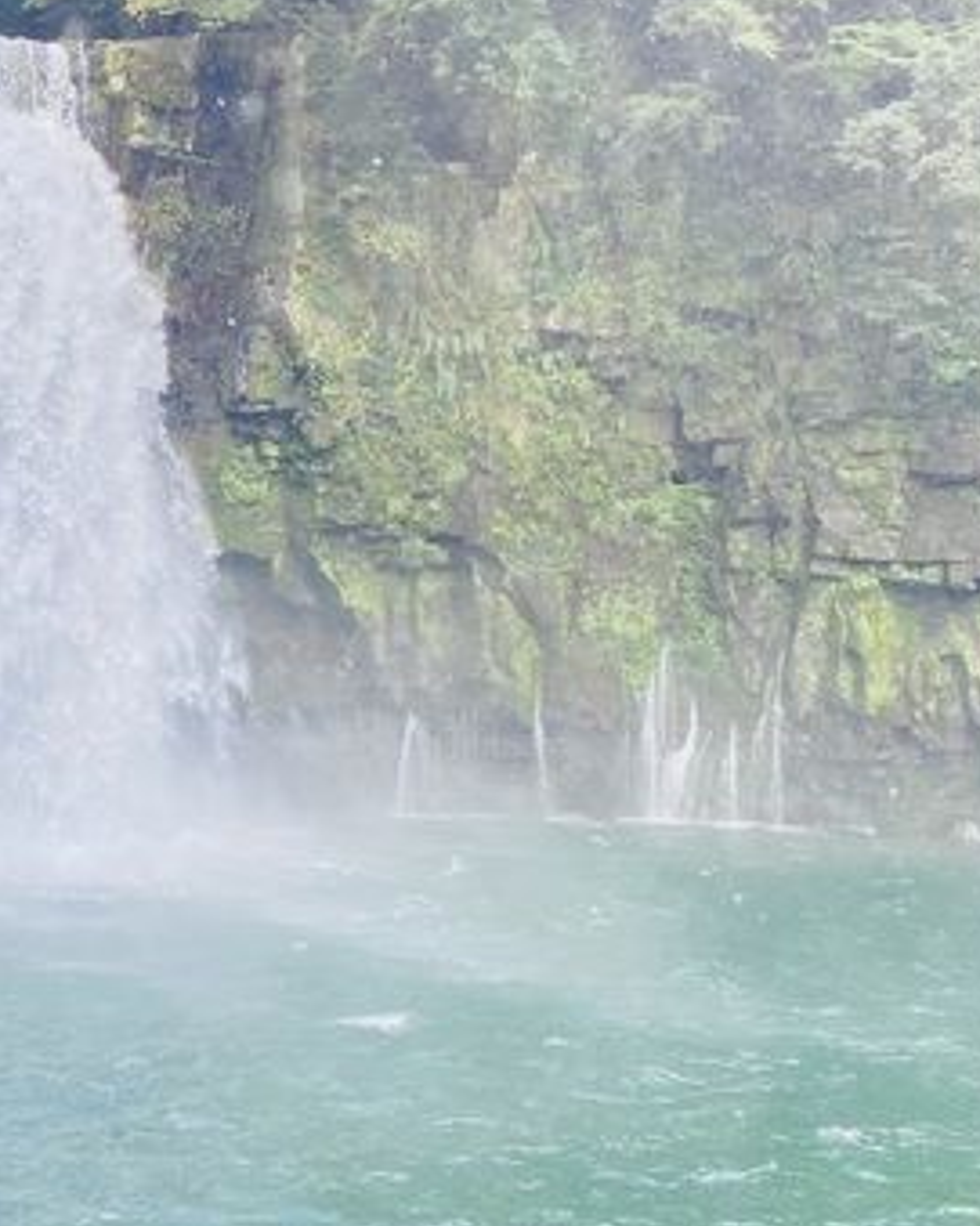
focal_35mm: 61
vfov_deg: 30.9
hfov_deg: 24.0
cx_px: 16
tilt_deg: +1.6
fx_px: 2213
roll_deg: -0.4
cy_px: 505
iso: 32
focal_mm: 4.25
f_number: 1.8
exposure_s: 1/226
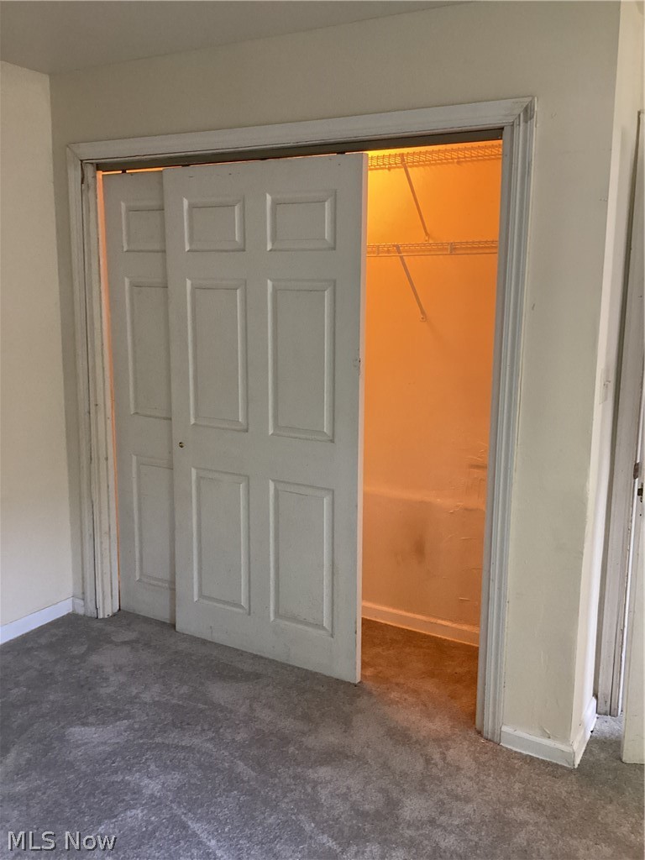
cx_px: 322
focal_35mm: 31
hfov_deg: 45.4
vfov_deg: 58.4
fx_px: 770
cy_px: 430
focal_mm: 3.3
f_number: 2.4
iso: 320
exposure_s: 1/33
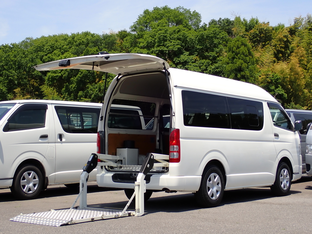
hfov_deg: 33.2
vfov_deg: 25.2
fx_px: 523
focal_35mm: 58
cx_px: 156
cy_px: 117
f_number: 5
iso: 100
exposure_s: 1/400
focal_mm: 10.35
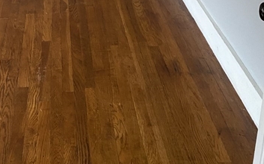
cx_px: 82
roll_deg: -0.6
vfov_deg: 19.1
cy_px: -76
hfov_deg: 33.6
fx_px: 431
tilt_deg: -16.3
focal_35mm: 60
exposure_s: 1/60
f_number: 1.8
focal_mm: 4.25
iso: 500
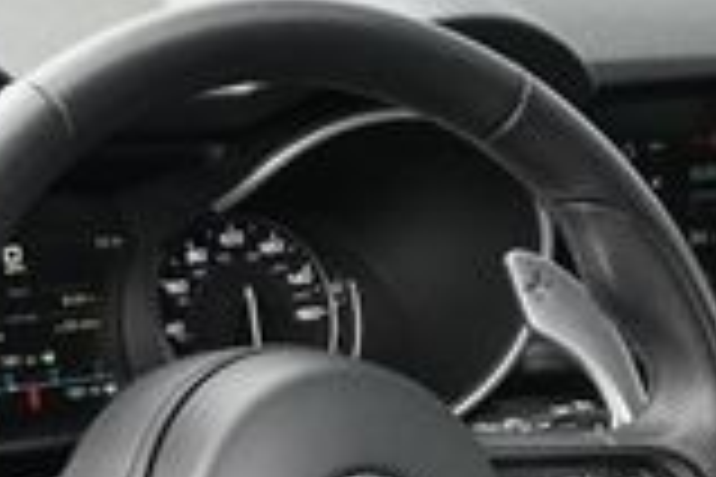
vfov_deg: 10.9
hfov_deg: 16.9
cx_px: 509
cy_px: 738
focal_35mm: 121
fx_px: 2406
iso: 500
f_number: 3.8
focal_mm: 20
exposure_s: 1/125
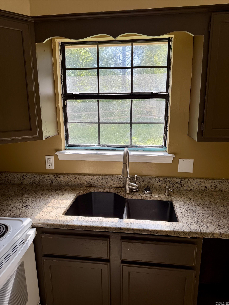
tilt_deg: -11.9
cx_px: 114
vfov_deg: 71.6
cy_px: 152
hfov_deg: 56.8
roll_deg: +0.2
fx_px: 212
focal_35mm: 24
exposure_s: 1/507
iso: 80
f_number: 1.78
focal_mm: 6.76
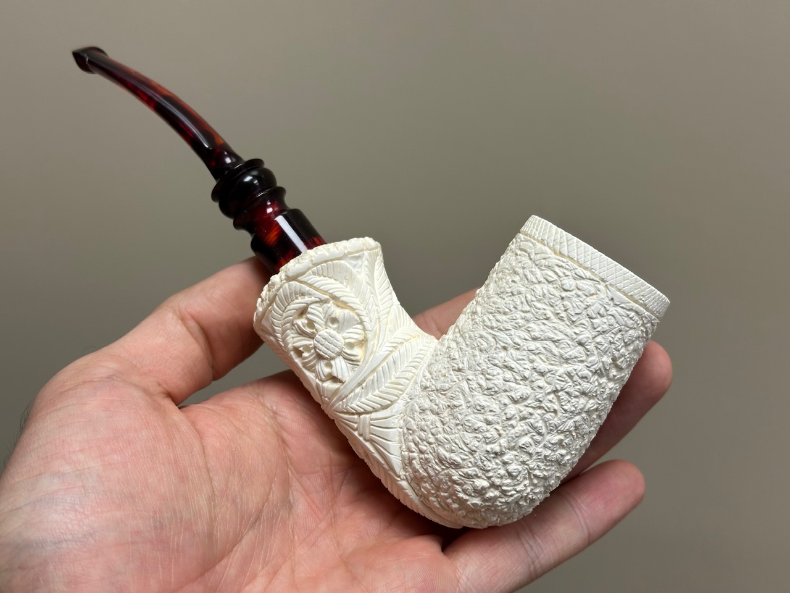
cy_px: 296
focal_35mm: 48
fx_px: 1095
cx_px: 395
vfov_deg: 30.3
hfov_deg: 39.7
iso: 64
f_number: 1.78
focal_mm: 6.86
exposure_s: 1/121
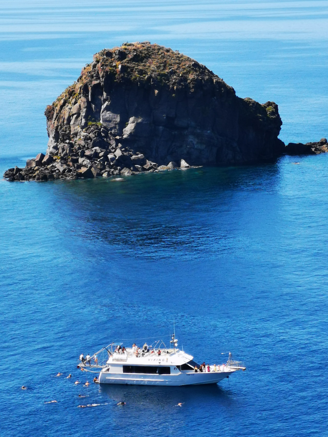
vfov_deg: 12.6
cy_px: 218
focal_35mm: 157
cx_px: 164
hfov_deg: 9.5
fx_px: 1984
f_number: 2.4
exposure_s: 1/950
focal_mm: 7.5
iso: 50
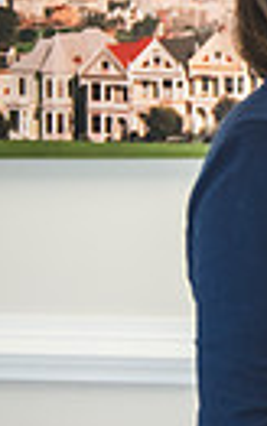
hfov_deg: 6.3
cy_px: 99
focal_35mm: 190
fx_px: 2210
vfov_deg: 11.0
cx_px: 834
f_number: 2.8
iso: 800
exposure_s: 1/200
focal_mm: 42
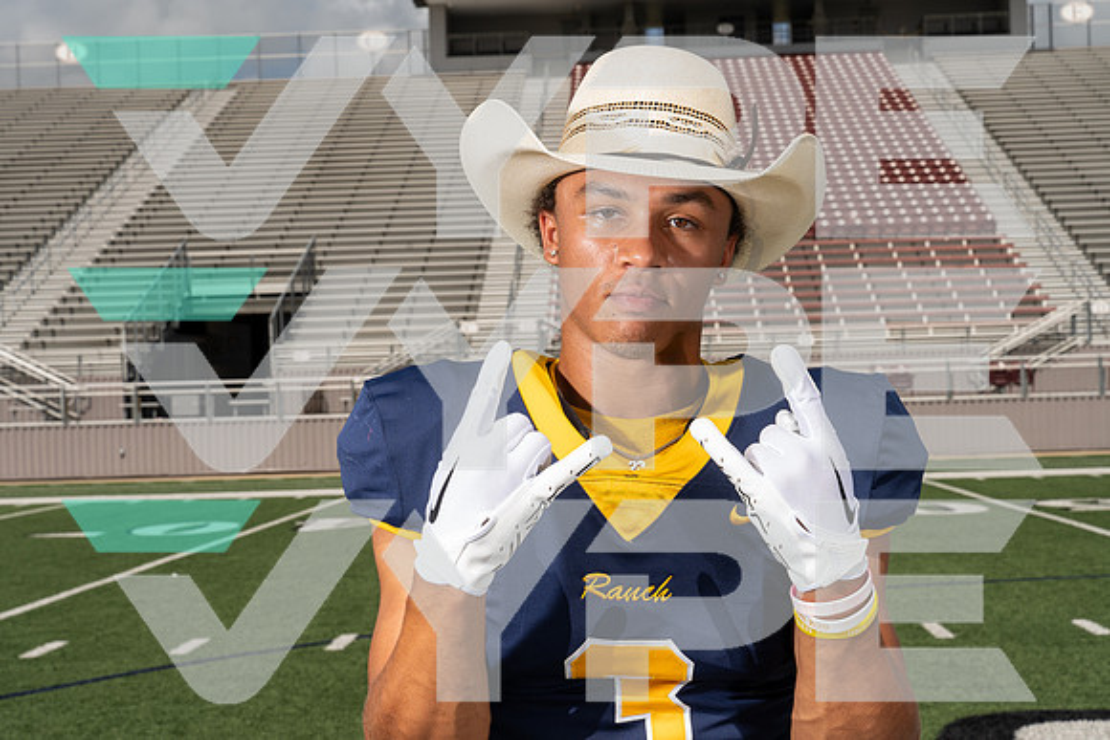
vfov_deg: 25.1
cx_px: 555
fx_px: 1665
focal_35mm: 54
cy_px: 370
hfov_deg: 36.9
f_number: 11
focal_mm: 54
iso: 100
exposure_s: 1/250
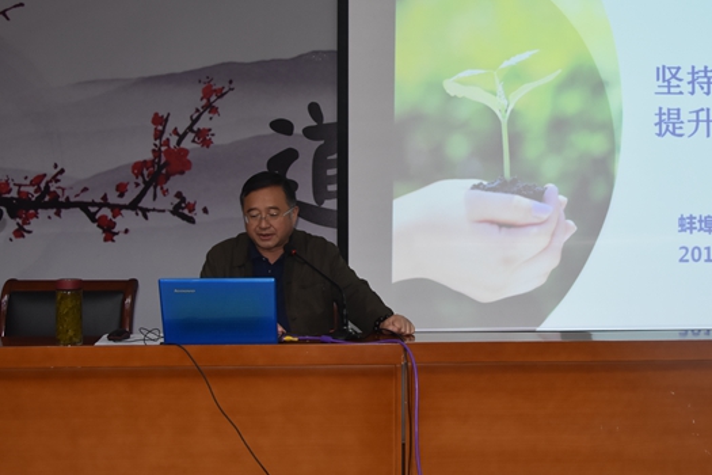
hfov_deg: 44.1
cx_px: 453
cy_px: 203
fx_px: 870
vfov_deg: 30.5
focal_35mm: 44
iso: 800
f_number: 3.8
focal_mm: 22
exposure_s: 1/60
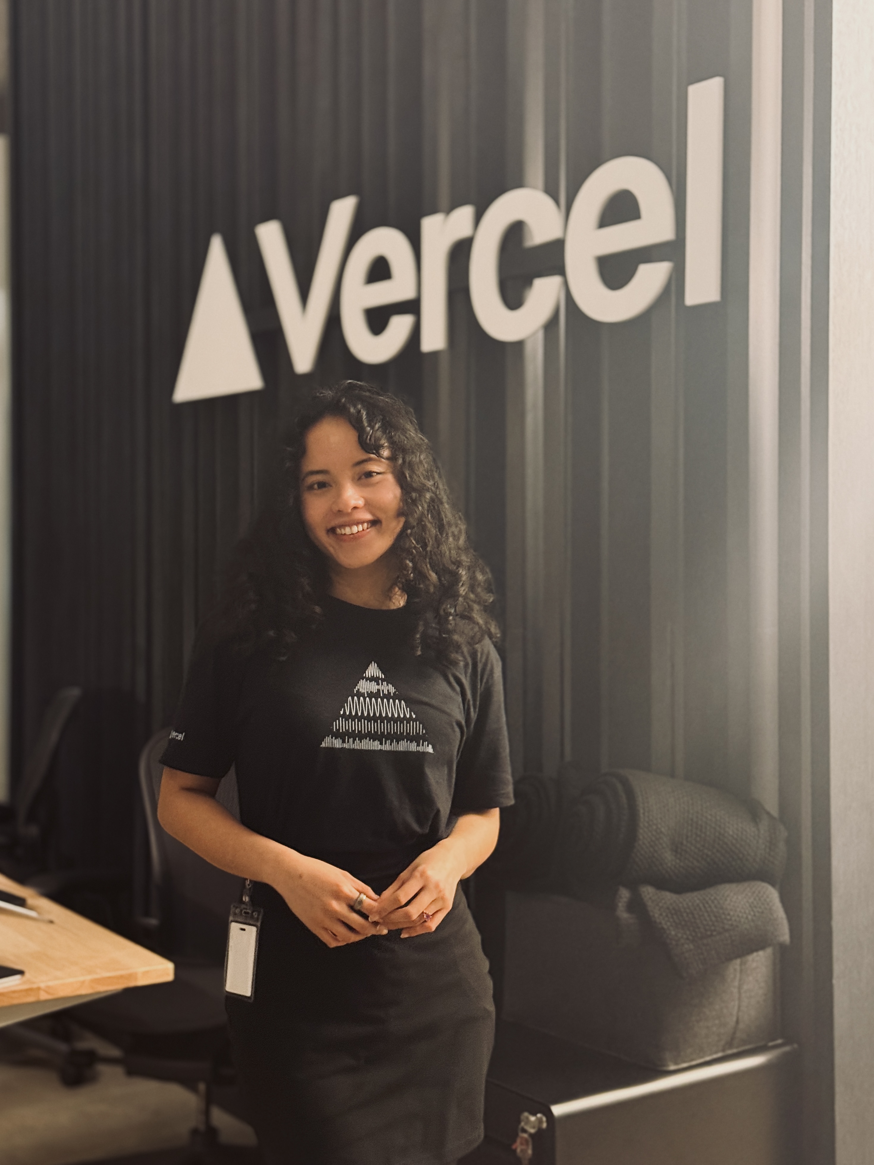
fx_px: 1616
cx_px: 437
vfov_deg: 39.7
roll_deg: -2.5
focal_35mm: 48
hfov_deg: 30.3
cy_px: 582
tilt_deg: +2.2
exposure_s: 1/40
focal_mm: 6.76
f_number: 1.78
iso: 400
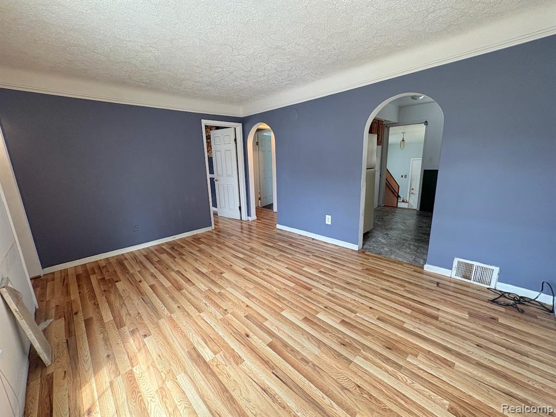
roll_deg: +1.6
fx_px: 225
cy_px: 208
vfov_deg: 85.7
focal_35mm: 14
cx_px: 278
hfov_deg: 102.1
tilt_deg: -13.0
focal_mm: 2.22
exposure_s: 1/60
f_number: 2.2
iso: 125
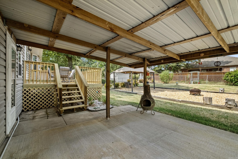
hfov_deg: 100.4
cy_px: 80
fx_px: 99
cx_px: 119
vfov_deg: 77.3
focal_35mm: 15
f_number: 7.1
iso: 800
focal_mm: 10
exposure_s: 1/160
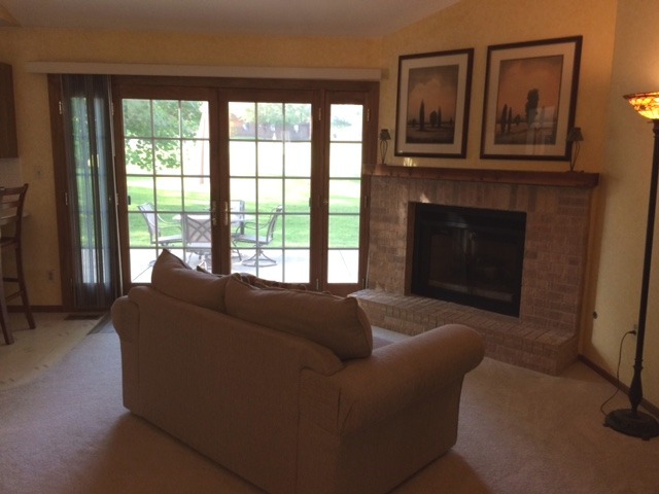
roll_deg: -1.0
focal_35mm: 29
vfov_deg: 48.2
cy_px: 247
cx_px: 330
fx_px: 552
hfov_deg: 61.7
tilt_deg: -7.7
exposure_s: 1/30
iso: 50
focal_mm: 4.15
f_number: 2.2
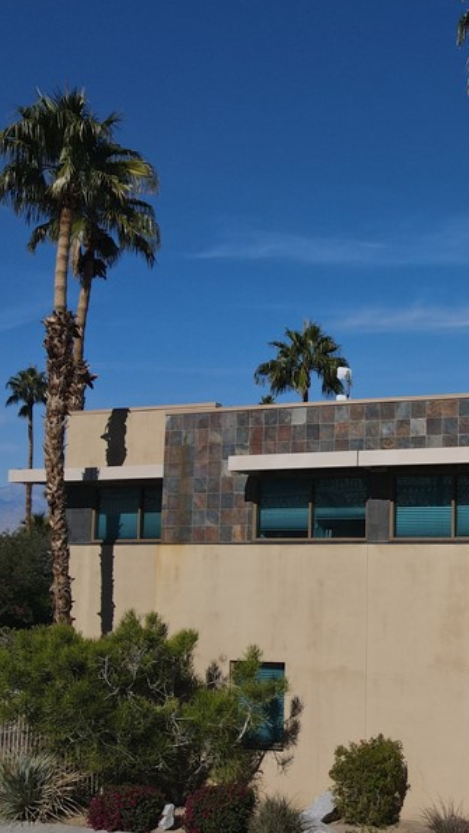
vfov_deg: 45.5
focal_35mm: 45
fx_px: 994
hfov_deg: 24.4
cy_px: 433
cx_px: 542
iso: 100
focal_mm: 4.5
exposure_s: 1/2500
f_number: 2.8
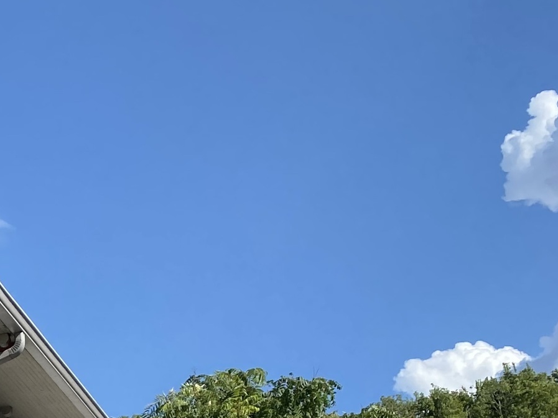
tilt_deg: +9.6
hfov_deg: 19.0
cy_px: 601
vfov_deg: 15.5
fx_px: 1435
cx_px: -309
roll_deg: +0.7
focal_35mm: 89
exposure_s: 1/2410
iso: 32
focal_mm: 4.25
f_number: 1.8
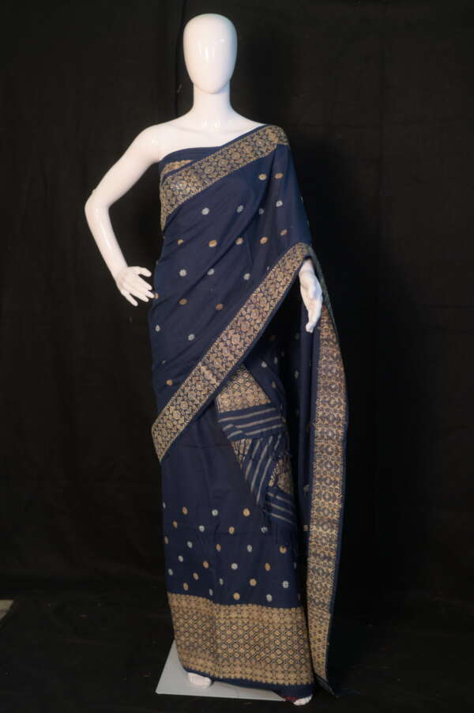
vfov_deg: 39.6
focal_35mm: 50
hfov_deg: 27.0
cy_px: 356
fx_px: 989
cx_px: 237
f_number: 2.5
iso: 500
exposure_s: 1/100
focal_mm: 50
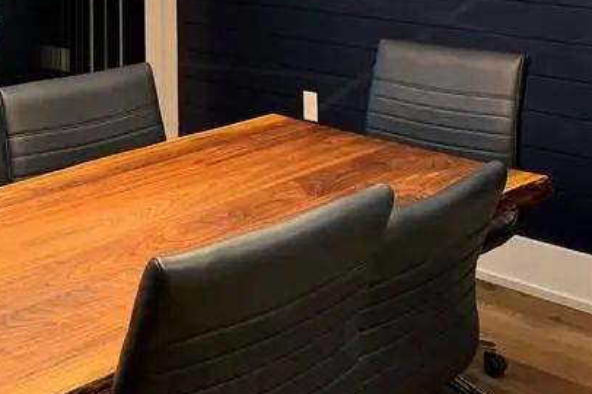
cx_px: 249
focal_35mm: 63
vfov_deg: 19.4
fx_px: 1035
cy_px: -161
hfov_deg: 31.9
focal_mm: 6.76
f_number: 1.78
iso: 160
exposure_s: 1/60
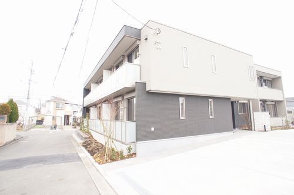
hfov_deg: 73.8
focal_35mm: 24
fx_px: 196
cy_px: 98
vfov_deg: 53.0
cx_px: 147
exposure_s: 1/100
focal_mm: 16
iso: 200
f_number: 4.5
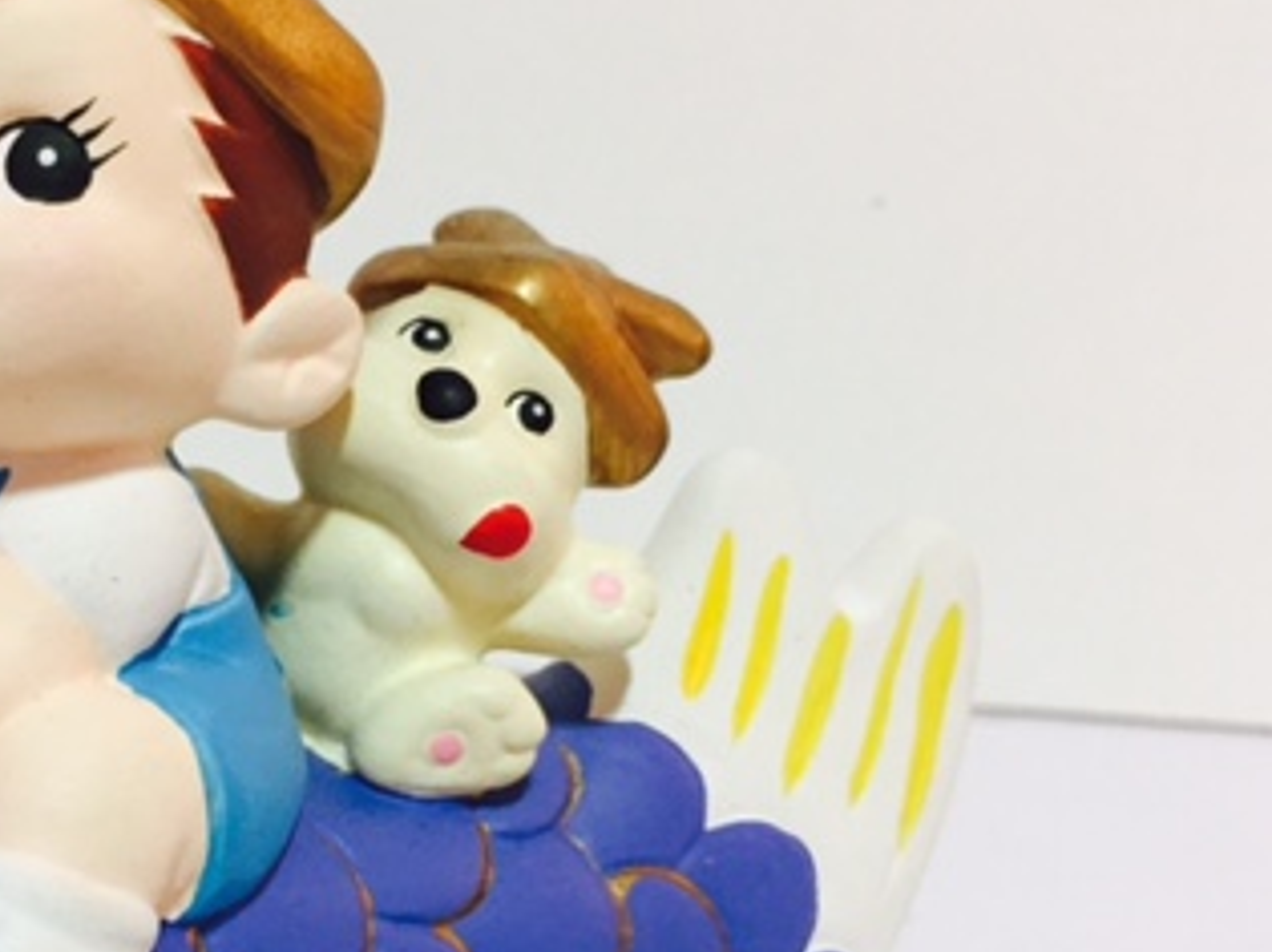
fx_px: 2167
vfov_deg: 24.5
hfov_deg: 31.5
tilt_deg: -16.6
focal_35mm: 59
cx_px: 182
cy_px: 706
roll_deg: -4.9
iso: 64
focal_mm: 4.15
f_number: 2.2
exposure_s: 1/33
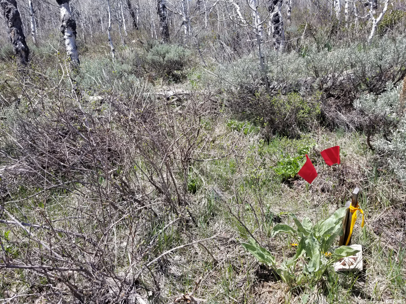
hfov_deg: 67.3
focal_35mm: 26
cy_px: 152
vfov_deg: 53.1
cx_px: 203
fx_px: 305
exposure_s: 1/1408
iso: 50
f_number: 1.7
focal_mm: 4.25
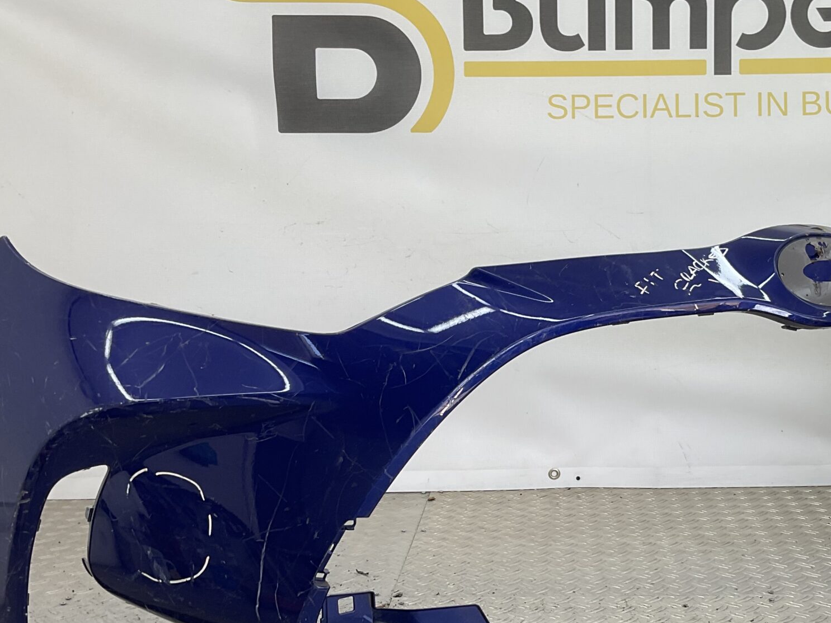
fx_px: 1200
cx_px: 572
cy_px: 384
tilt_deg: -10.2
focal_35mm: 50
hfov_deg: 37.7
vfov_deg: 29.0
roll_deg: +0.4
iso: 16
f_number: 1.8
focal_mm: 3
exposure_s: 1/128
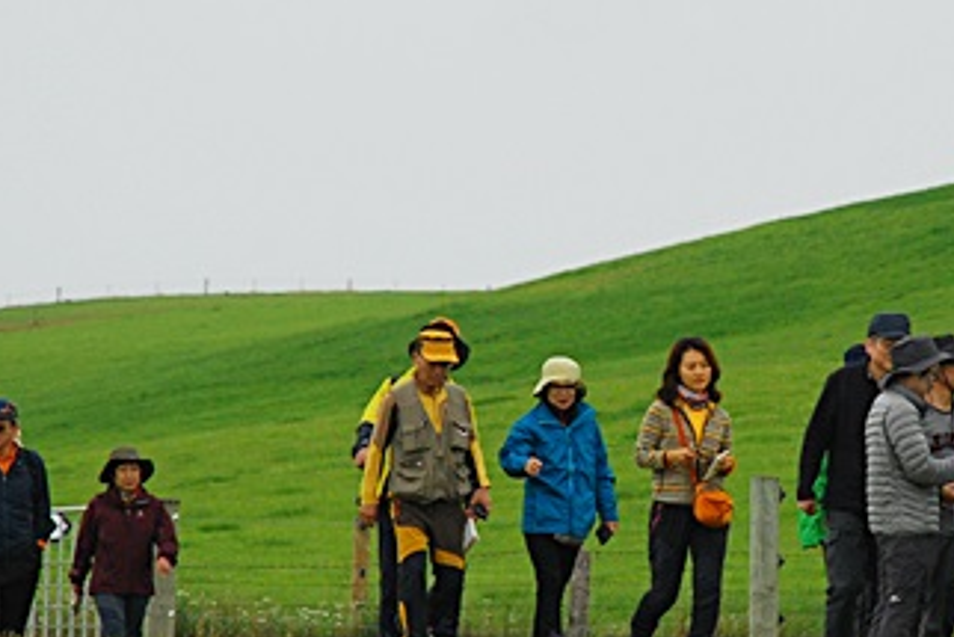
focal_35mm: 503
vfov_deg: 2.7
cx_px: 643
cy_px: 320
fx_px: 13341
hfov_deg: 4.1
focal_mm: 135
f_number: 6.3
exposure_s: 1/500
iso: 400
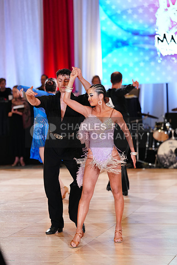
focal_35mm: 124
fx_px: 914
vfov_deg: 16.5
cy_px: 132
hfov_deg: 11.1
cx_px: 88
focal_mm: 124
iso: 1600
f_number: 2.8
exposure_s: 1/320
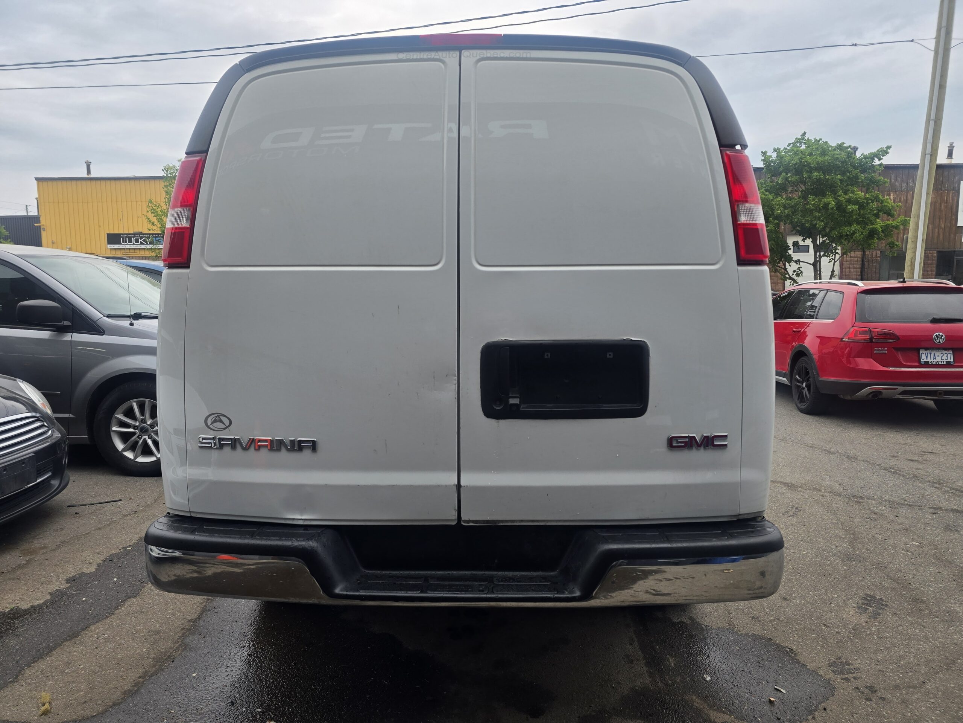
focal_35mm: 23
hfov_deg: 73.9
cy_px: 362
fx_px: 640
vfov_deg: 58.9
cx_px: 482
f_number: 1.7
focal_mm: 6.3
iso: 50
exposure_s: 1/180
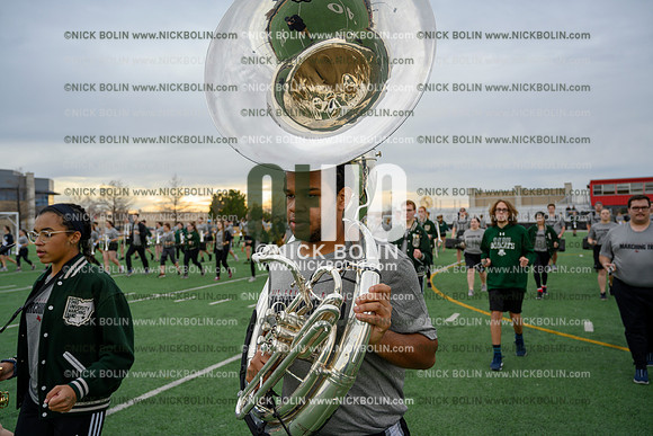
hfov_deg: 66.4
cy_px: 218
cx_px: 326
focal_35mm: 28
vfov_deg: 47.2
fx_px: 499
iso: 200
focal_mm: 27.5
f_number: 4
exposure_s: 1/500
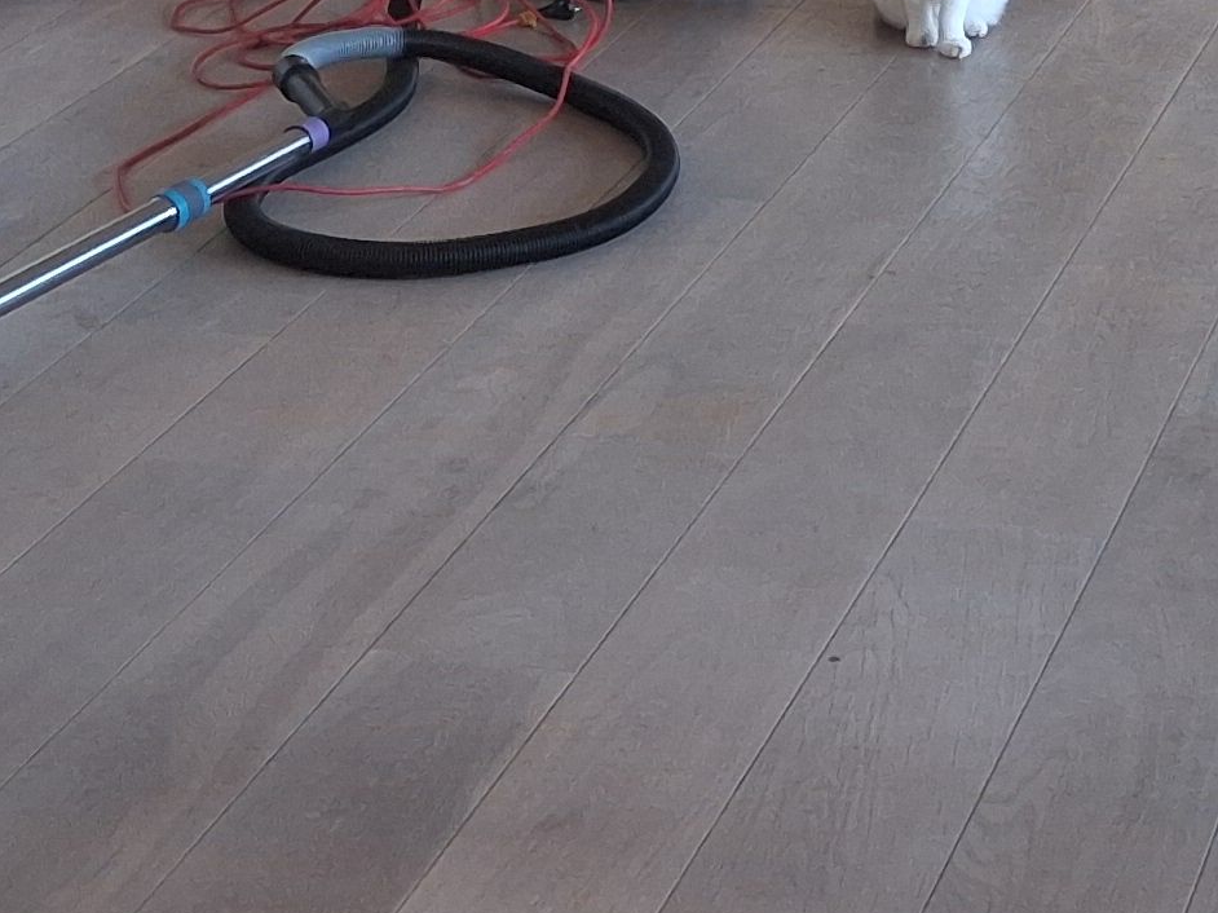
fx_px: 4116
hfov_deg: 16.8
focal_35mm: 117
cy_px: -194
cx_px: 754
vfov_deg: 12.4
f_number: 1.8
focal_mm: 4
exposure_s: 1/100
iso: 200
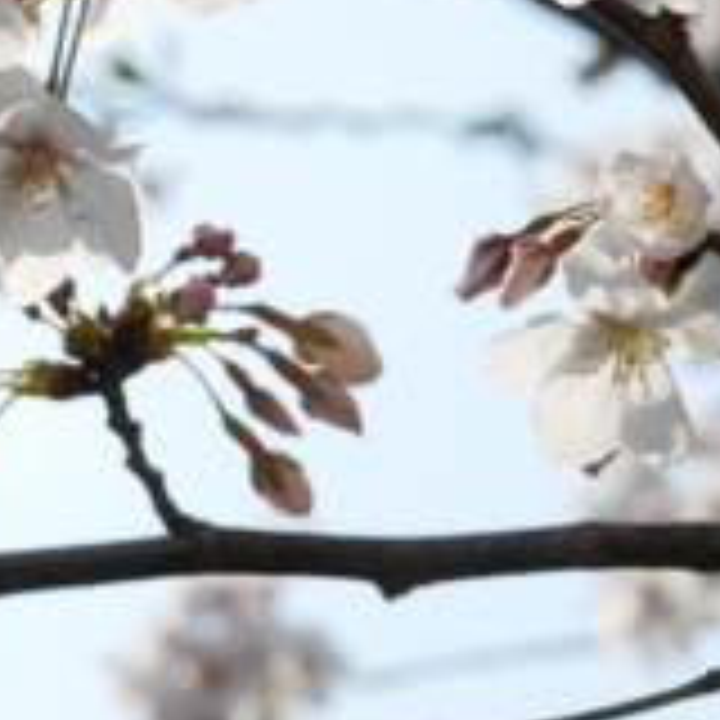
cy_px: -169
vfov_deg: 4.4
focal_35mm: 398
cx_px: -212
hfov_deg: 4.4
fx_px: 9366
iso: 800
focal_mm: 60
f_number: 11
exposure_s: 1/1300
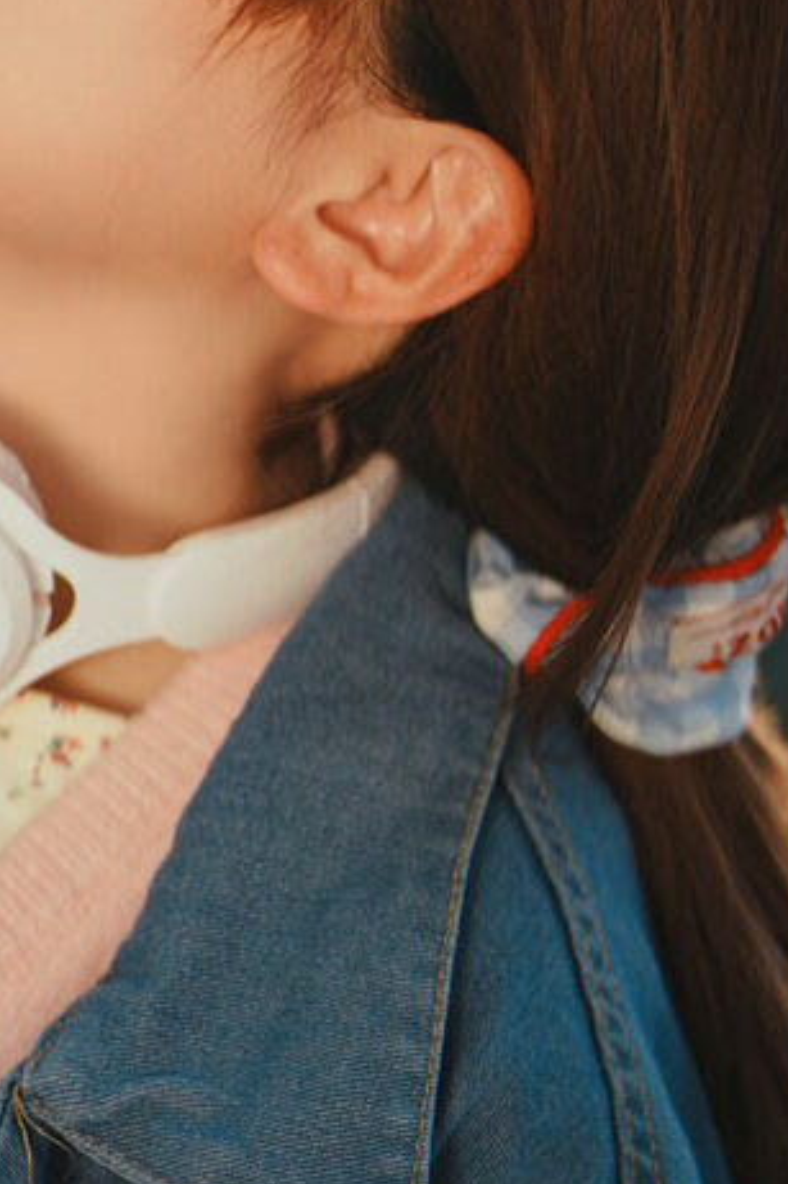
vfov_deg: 12.0
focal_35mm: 171
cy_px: 281
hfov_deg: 8.0
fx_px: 5618
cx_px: 31
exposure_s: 1/6400
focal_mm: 50
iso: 400
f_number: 1.2
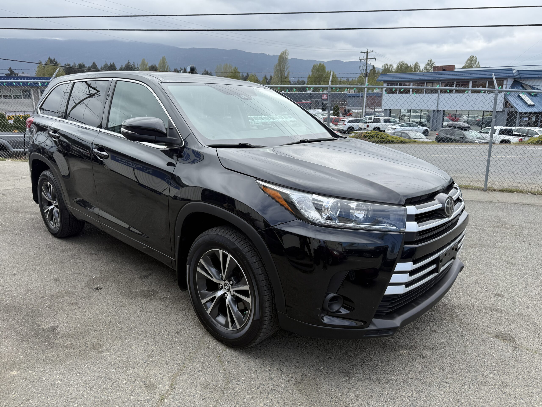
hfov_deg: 71.6
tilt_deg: -14.8
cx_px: 271
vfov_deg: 56.8
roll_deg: +0.9
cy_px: 204
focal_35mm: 24
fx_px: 376
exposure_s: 1/2000
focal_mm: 6.76
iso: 80
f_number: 1.78
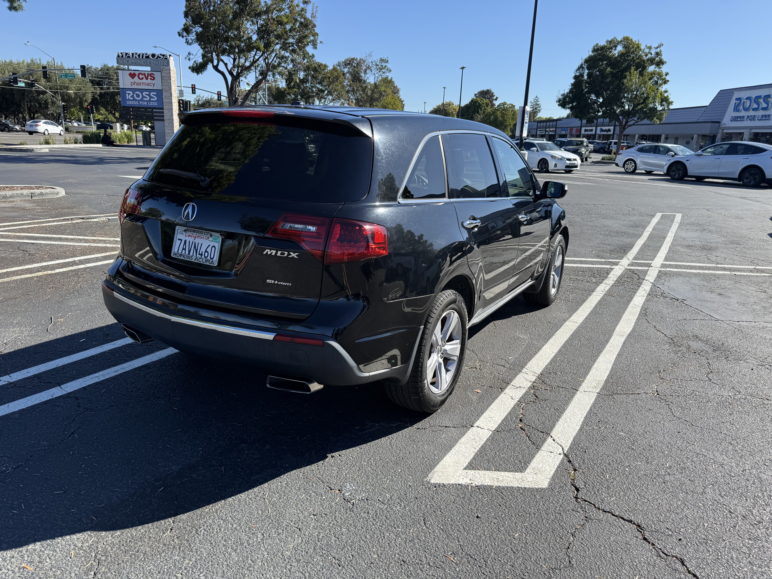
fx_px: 535
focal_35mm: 24
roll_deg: -3.0
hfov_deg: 71.6
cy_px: 290
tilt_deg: -15.1
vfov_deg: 56.8
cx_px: 386
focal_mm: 6.76
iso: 80
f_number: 1.78
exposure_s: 1/2232
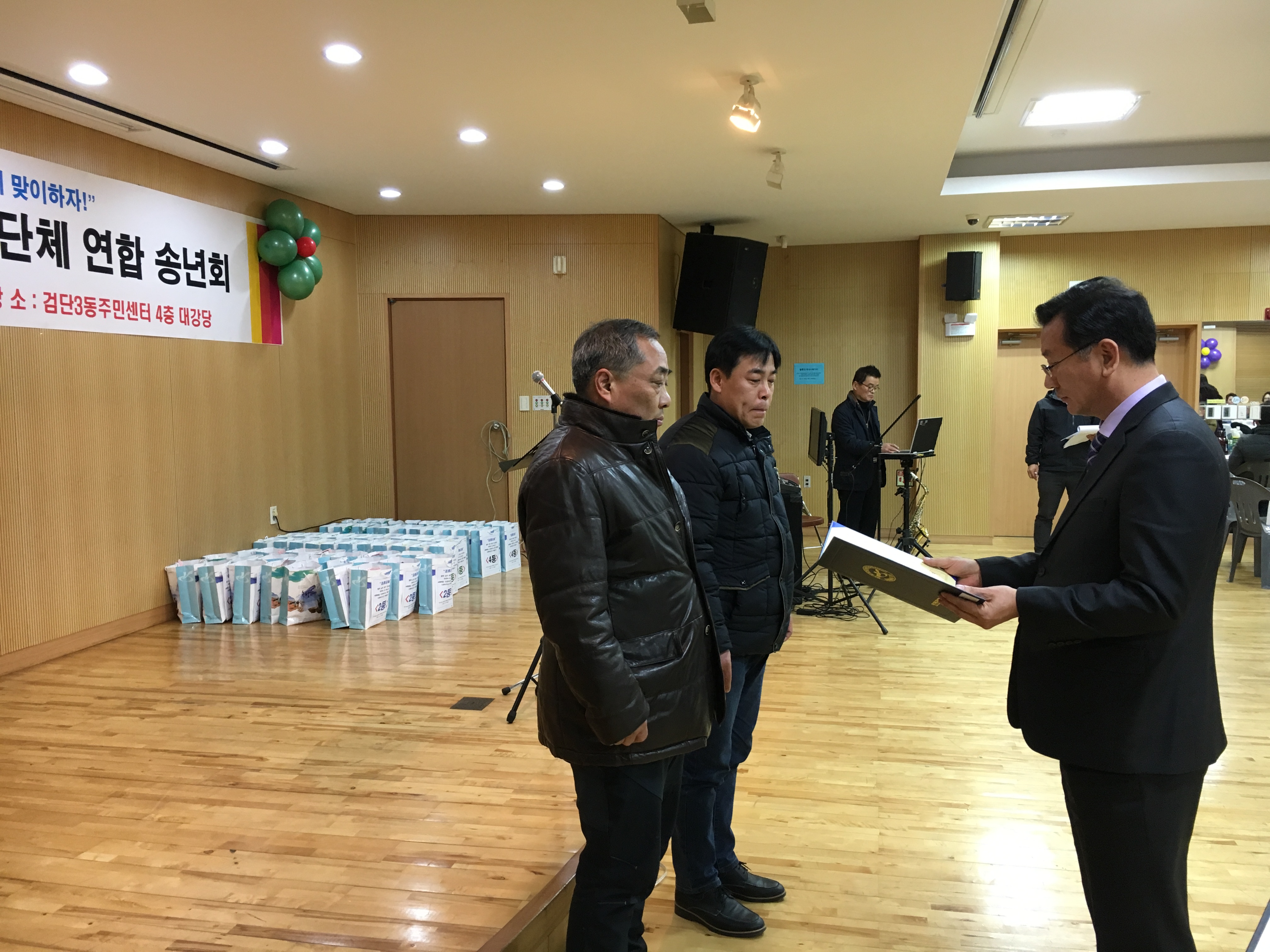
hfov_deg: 61.7
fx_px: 1064
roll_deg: +0.8
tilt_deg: -4.3
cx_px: 635
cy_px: 476
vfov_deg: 48.2
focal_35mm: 29
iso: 100
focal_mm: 4.15
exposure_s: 1/30
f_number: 2.2
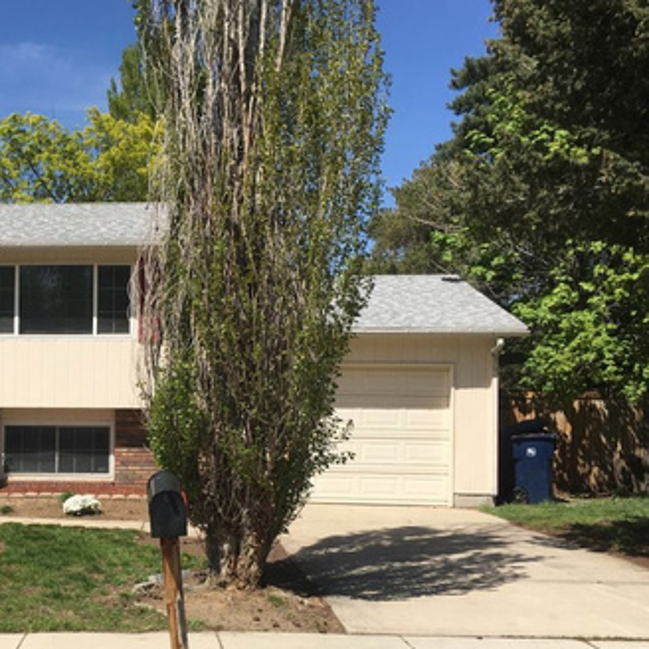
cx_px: 77
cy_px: 445
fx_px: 1061
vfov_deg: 33.6
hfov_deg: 32.5
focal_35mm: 50
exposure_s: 1/1923
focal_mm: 4.15
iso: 25
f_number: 2.2
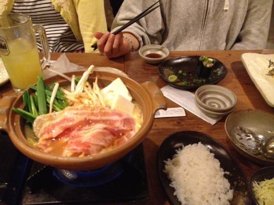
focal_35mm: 35
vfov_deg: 40.7
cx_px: 137
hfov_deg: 52.6
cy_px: 102
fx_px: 277
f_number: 2.4
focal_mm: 4.28
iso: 800
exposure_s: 1/15
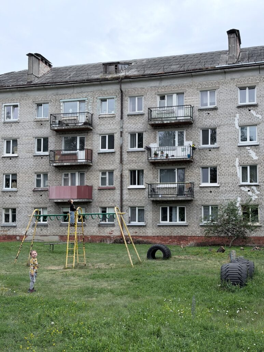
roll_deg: -0.9
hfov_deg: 30.3
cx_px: 132
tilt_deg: +4.7
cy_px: 176
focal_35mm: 48
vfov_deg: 39.6
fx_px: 488
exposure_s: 1/1754
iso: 64
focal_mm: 6.76
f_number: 1.78
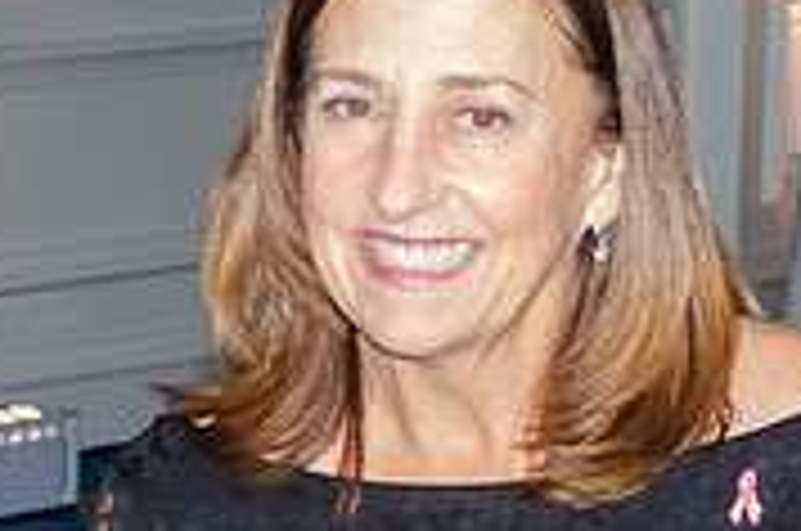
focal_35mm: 254
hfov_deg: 8.1
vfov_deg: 5.4
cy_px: 435
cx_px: -21
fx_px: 5641
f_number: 5.3
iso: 3200
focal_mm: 40
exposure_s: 1/60
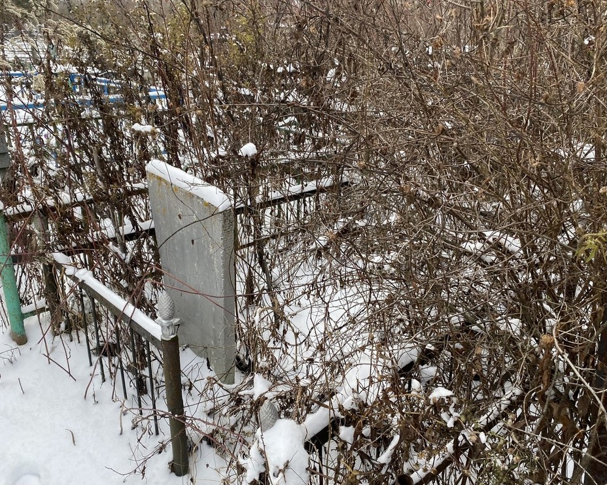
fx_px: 503
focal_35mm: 28
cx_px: 303
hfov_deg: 62.2
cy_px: 246
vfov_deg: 51.5
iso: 32
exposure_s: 1/305
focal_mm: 4.25
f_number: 1.8
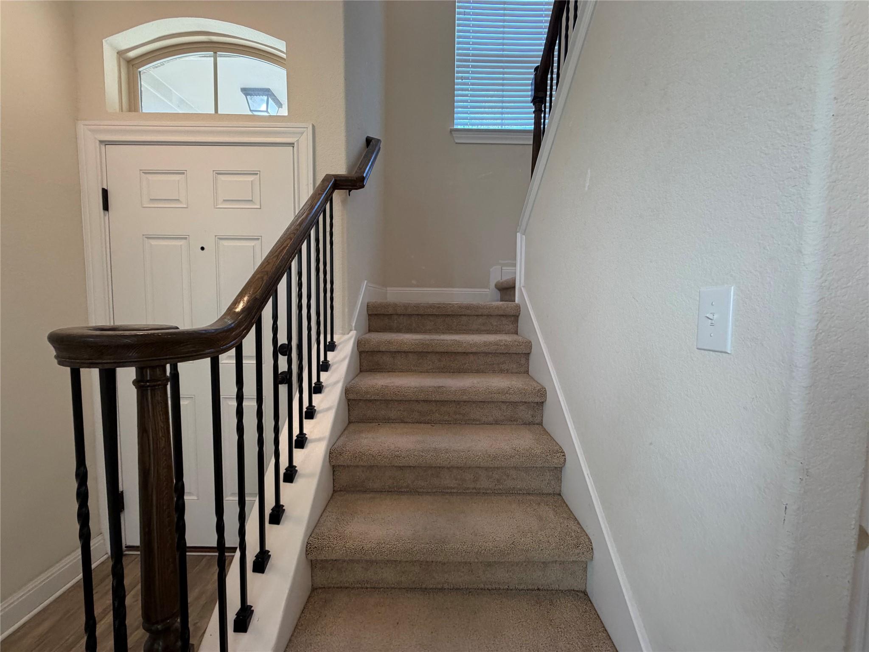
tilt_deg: -0.8
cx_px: 434
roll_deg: -1.2
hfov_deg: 102.1
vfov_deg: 85.7
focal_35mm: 14
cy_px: 326
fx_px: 351
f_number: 2.2
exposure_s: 1/120
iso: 200
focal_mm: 2.22
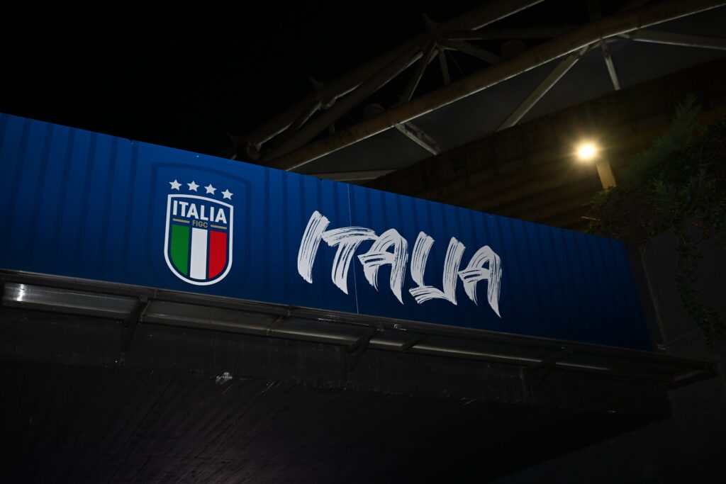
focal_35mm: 36
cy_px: 242
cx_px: 363
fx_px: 726
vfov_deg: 36.9
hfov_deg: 53.1
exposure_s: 1/60
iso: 1600
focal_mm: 36
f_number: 5
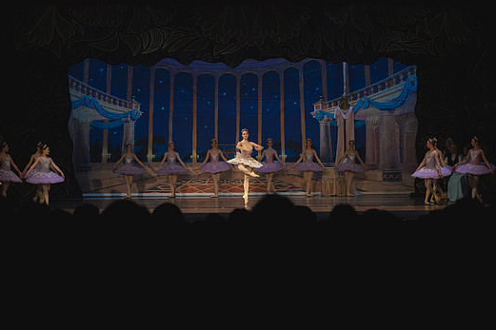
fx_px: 1074
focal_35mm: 78
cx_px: 258
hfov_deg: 26.0
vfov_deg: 17.5
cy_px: 156
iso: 1600
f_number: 4
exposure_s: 1/320
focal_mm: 70
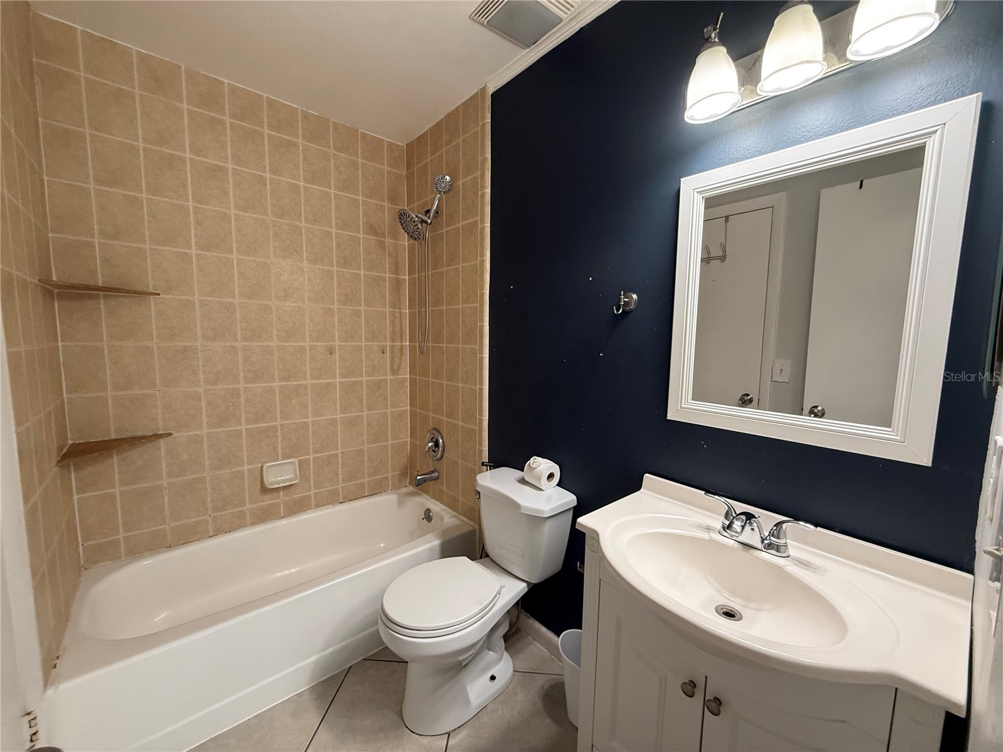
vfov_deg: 85.7
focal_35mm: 14
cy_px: 376
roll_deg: -0.5
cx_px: 502
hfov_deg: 102.1
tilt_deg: -5.9
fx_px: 406
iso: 400
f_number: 2.2
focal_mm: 2.22
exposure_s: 1/60
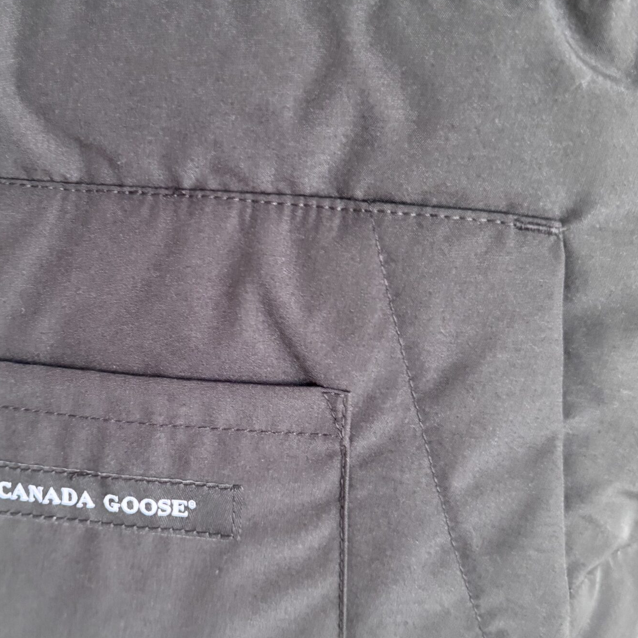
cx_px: 221
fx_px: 855
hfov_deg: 40.5
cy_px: 325
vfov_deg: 40.9
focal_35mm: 41
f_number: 1.78
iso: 800
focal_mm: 6.76
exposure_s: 1/53
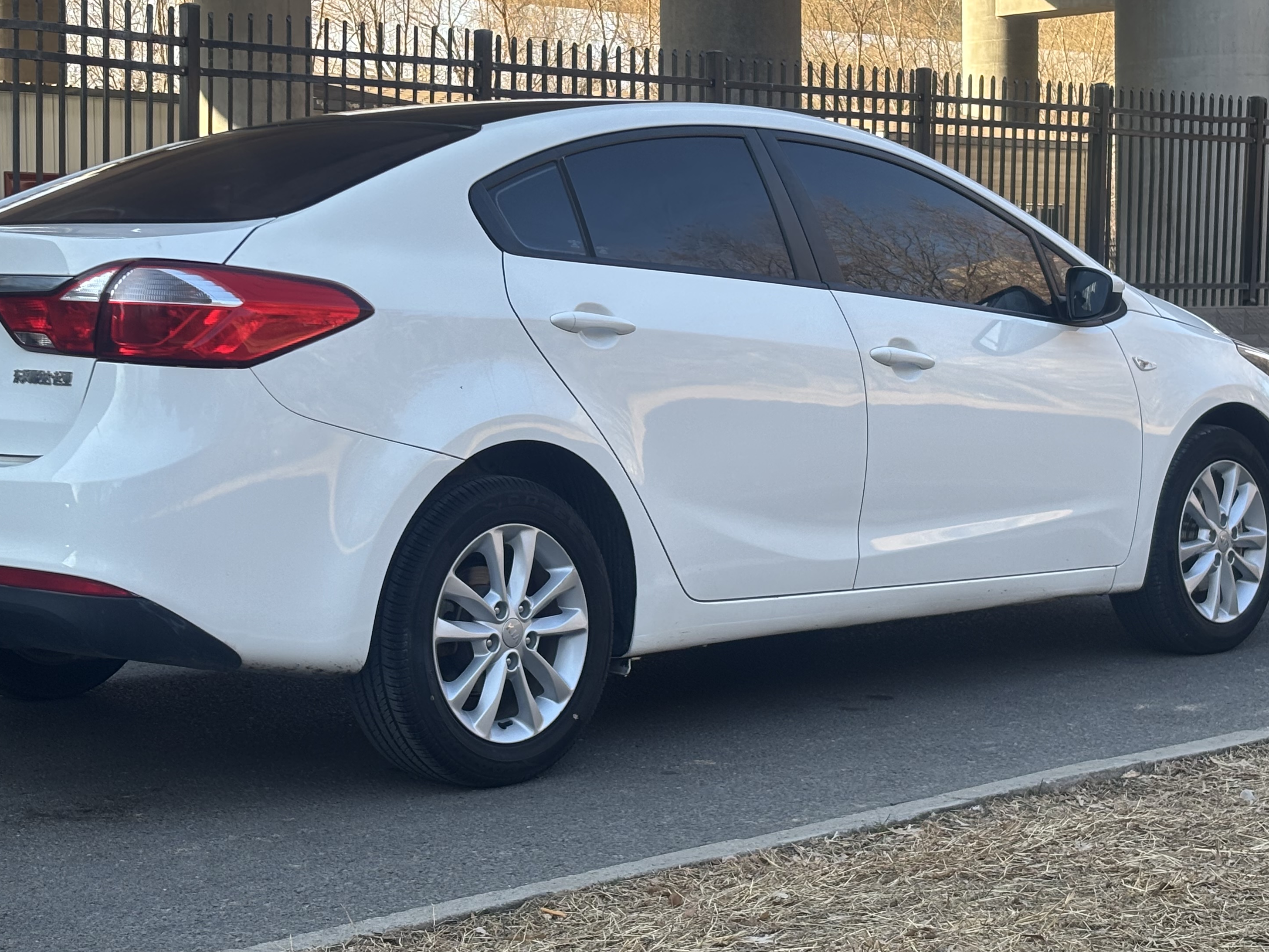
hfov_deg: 27.0
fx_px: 2639
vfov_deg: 20.4
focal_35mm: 72
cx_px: 490
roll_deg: +1.0
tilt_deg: -1.4
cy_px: 365
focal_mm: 5.96
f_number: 1.6
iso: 32
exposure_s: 1/559
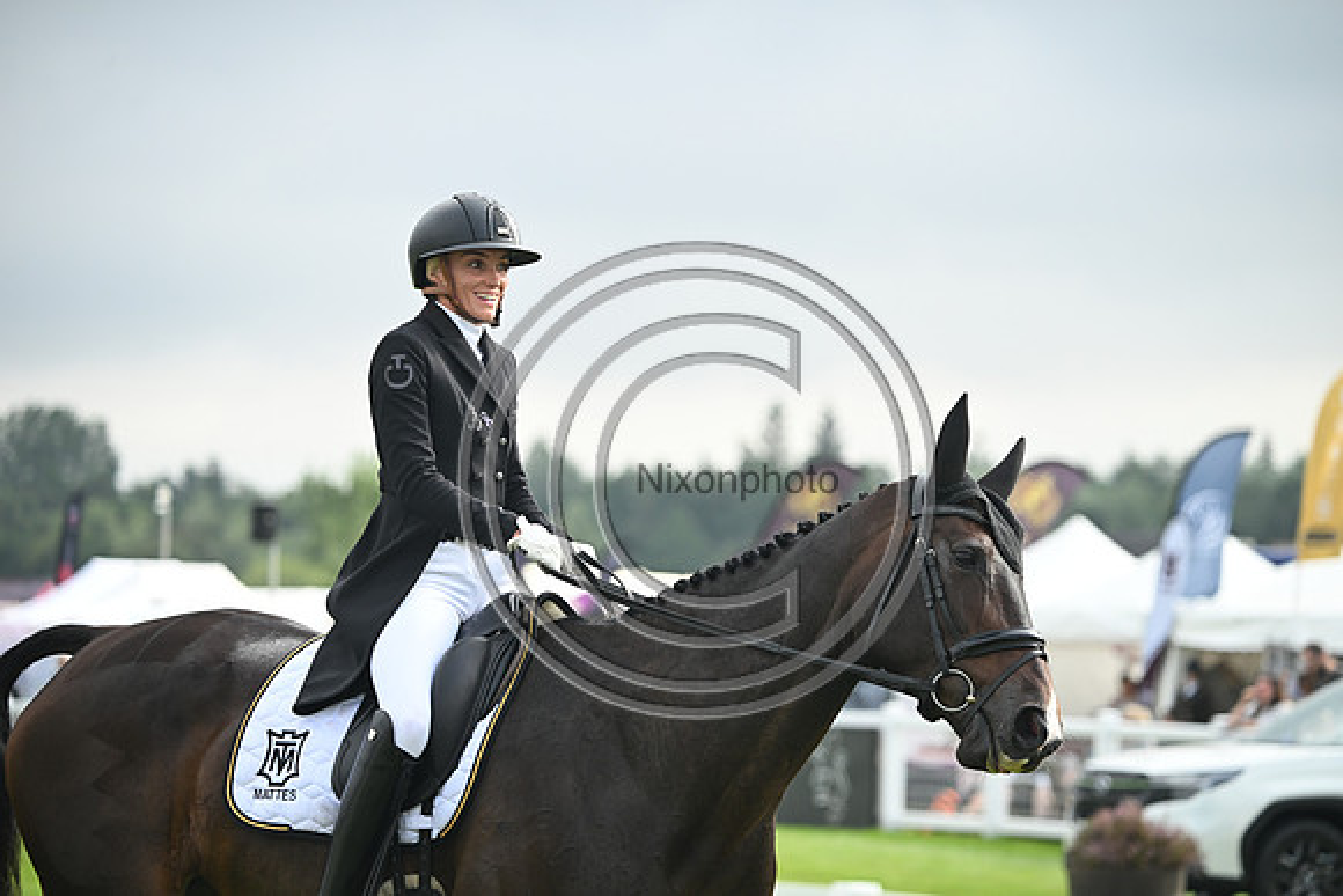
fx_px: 7276
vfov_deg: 7.0
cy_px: 448
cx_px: 672
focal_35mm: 195
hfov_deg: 10.5
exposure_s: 1/1250
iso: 720
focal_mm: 195
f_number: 5
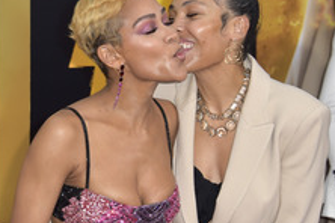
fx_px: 1600
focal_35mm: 172
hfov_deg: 11.9
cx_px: 139
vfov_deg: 8.0
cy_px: 167
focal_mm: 85
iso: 400
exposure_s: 1/250
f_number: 6.3
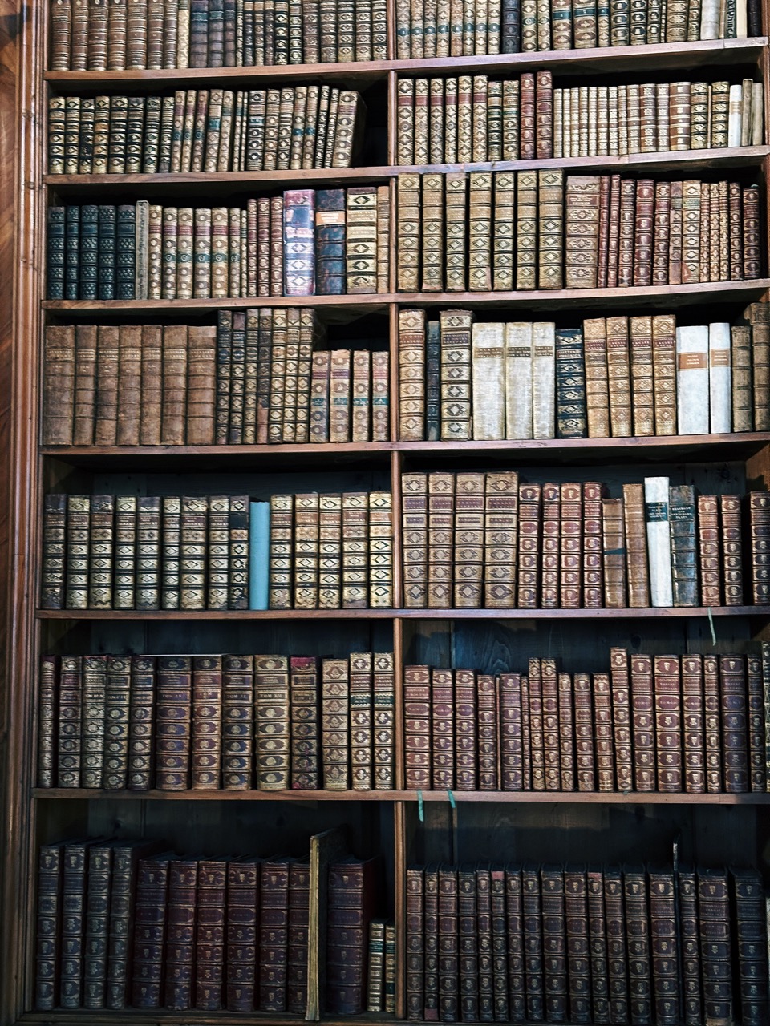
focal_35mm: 48
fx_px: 1424
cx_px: 385
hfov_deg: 30.3
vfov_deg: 39.7
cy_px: 513
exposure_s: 1/35
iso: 400
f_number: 1.78
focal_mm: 6.86
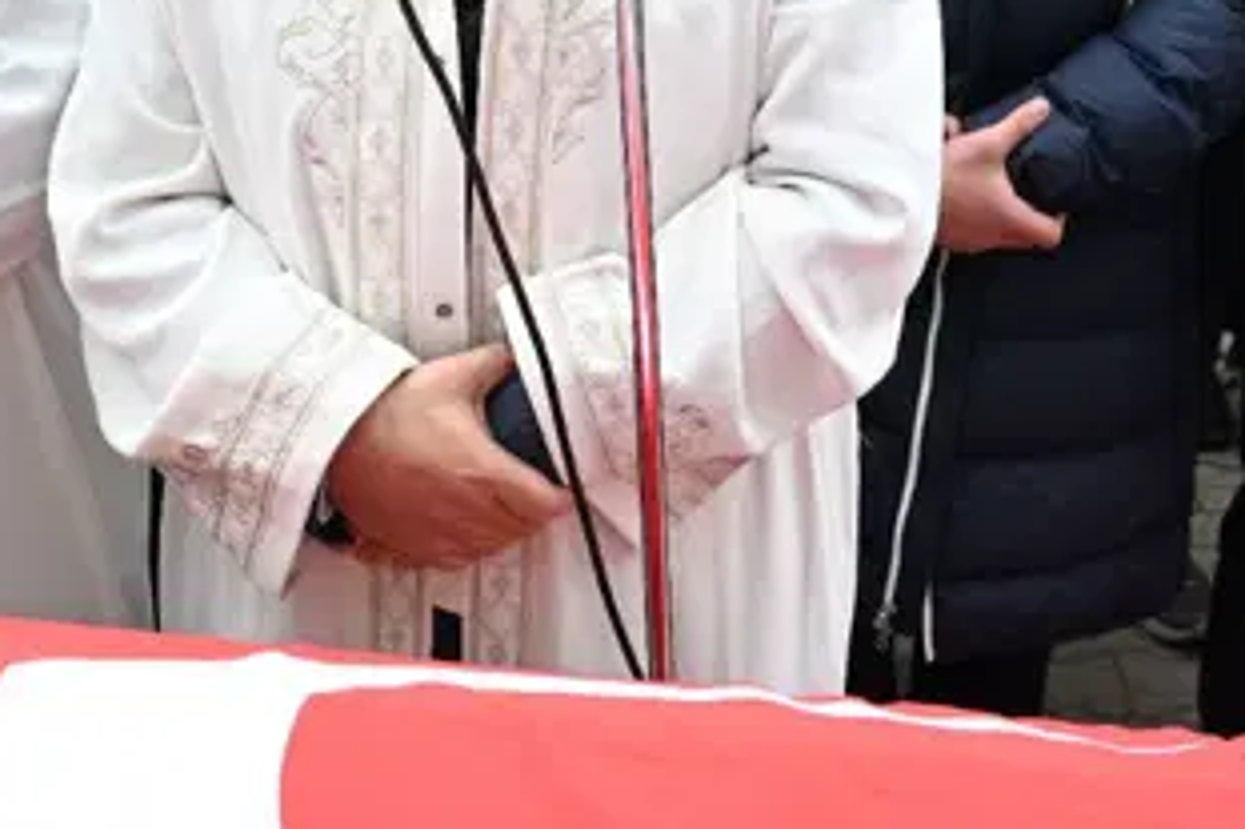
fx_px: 2350
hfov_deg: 29.6
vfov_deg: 19.8
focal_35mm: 68
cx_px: 472
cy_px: 152
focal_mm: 24
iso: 800
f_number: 7.1
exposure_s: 1/200
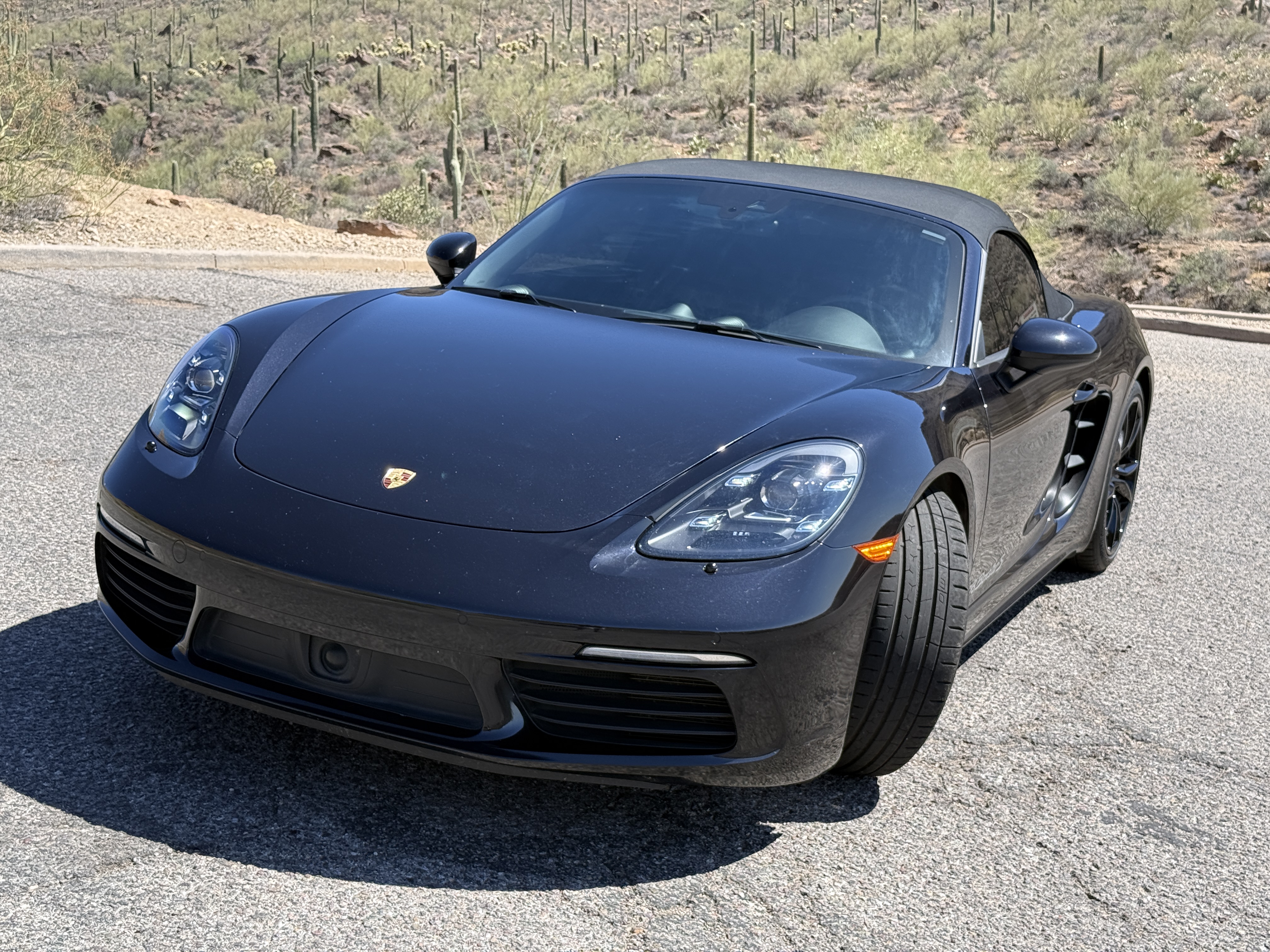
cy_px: 476
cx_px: 635
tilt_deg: -5.7
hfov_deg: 39.7
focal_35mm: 48
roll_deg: +0.0
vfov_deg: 30.3
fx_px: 1761
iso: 64
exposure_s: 1/1513
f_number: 1.78
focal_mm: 6.76
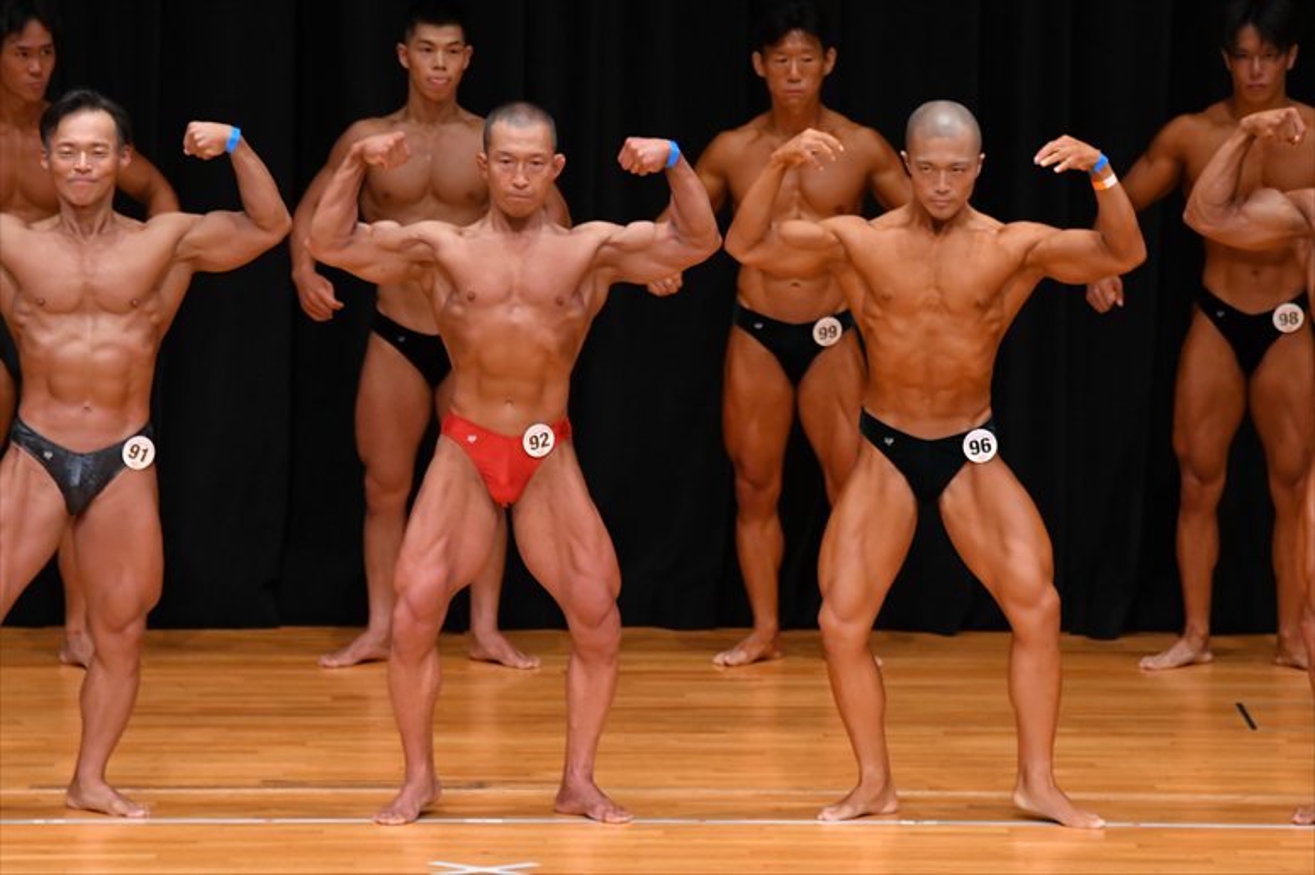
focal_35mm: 285
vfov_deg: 4.8
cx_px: 658
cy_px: 438
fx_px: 10405
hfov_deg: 7.2
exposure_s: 1/400
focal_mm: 190
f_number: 5.6
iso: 3200
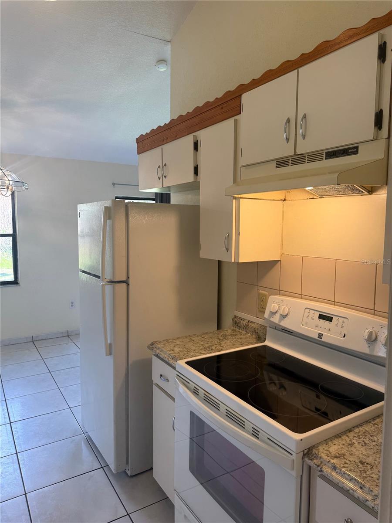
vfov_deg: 71.6
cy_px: 262
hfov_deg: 56.8
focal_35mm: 24
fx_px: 362
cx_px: 196
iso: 64
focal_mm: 6.76
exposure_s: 1/120
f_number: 1.78
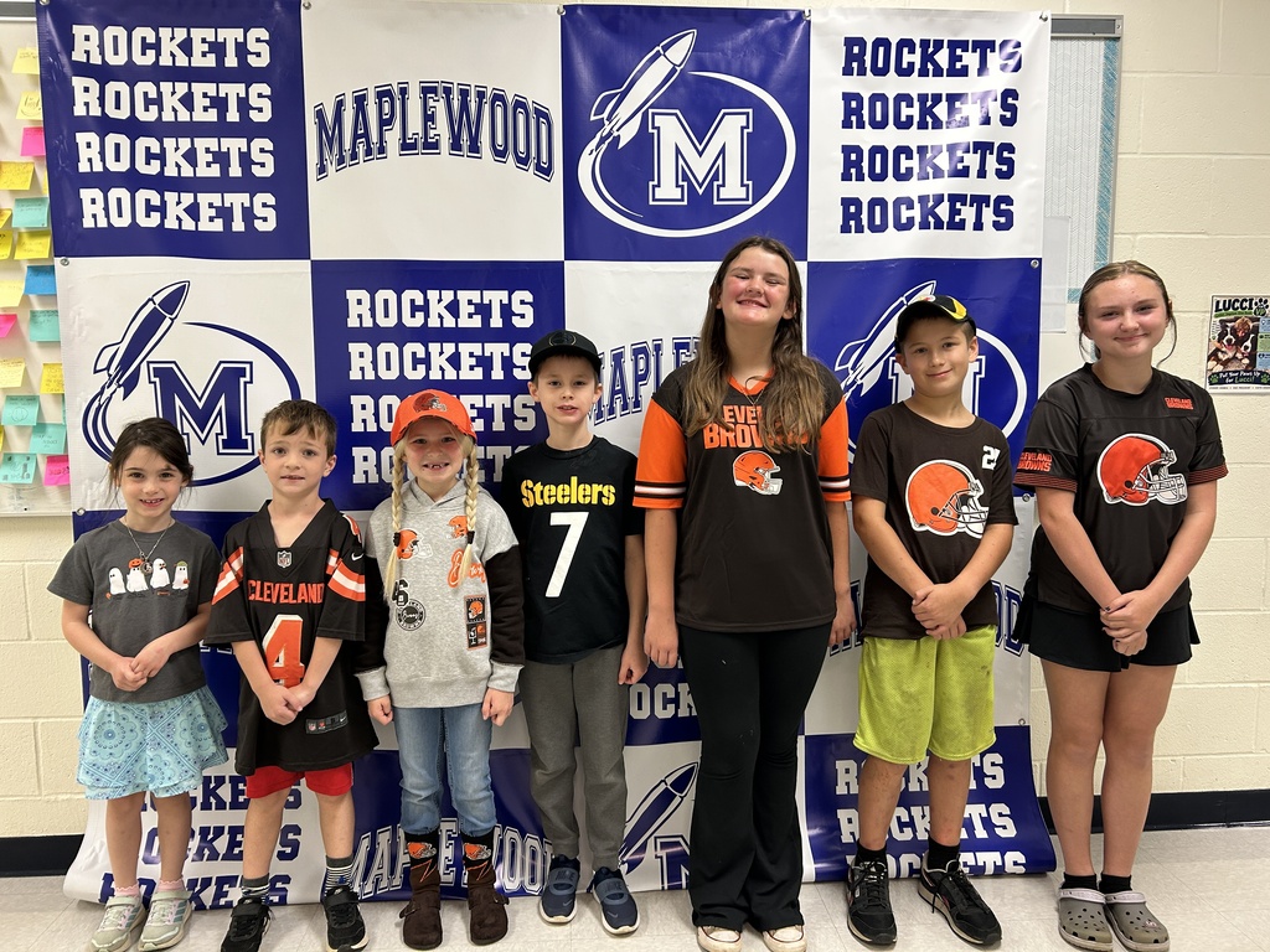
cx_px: 635
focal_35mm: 26
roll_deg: +0.5
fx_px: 954
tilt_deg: -6.1
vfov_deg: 53.1
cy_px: 476
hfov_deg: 67.3
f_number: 1.5
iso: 125
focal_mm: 5.7
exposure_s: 1/60
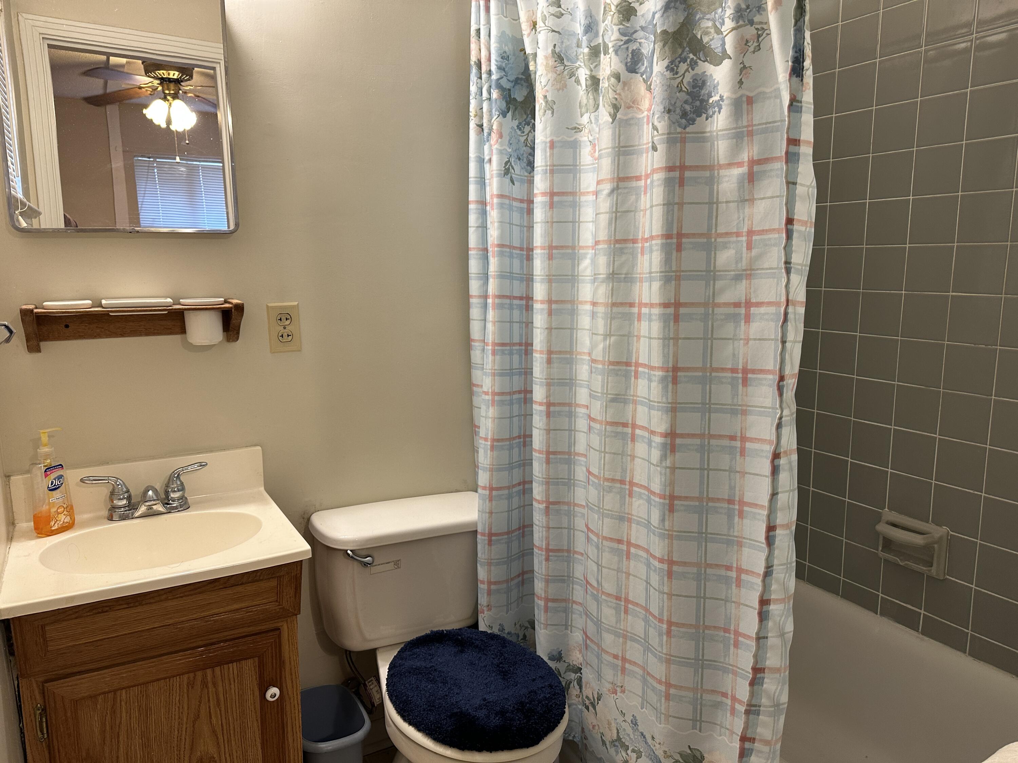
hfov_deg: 71.6
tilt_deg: -9.8
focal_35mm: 24
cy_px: 382
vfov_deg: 56.8
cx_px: 509
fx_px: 706
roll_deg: +0.6
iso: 160
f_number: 1.78
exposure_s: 1/60
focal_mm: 6.86
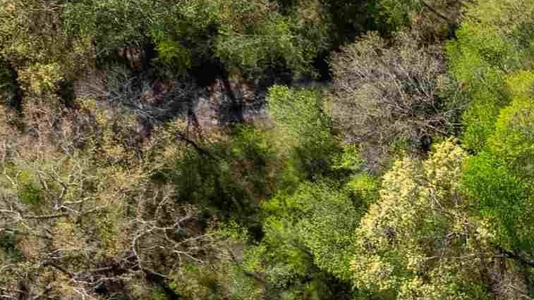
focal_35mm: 106
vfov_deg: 10.6
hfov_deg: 16.0
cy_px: 563
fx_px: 1501
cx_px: 1055
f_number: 9
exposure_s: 1/400
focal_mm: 12.29
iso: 200
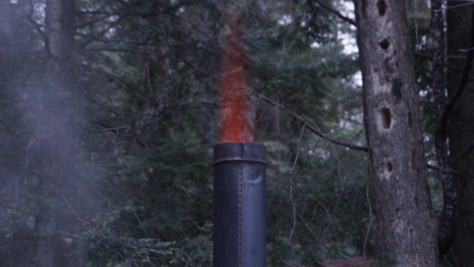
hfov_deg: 29.5
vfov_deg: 16.9
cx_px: 236
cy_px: 111
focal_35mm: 72
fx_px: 899
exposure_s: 1/6
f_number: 4.5
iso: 1600
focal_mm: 45
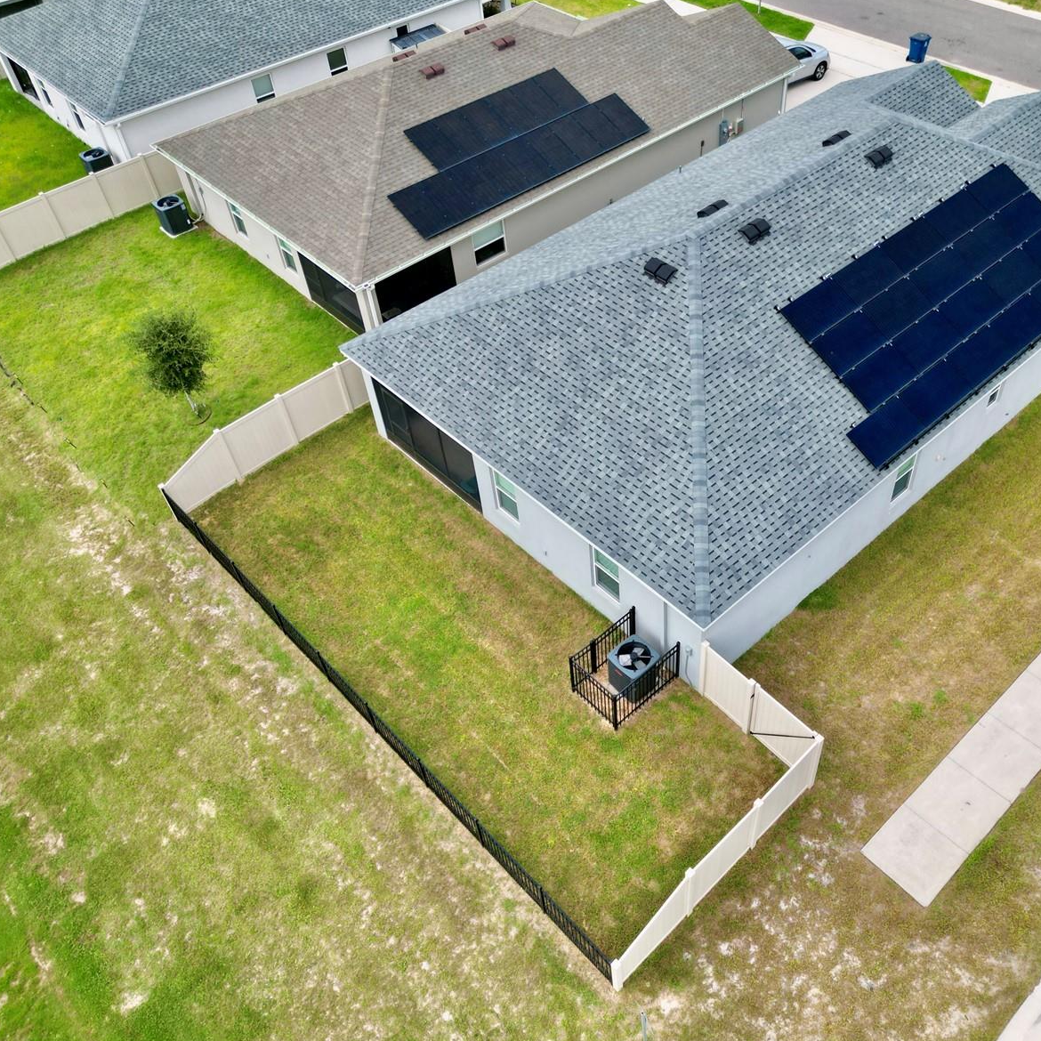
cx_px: 633
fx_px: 987
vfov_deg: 55.6
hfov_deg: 55.2
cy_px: 514
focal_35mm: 29
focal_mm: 6.72
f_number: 1.7
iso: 130
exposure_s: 1/1600
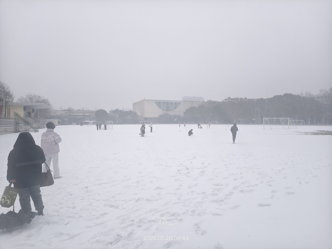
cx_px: 166
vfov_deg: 58.9
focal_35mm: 23
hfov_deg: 73.9
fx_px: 221
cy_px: 124
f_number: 1.88
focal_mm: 5.56
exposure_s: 1/371
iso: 71
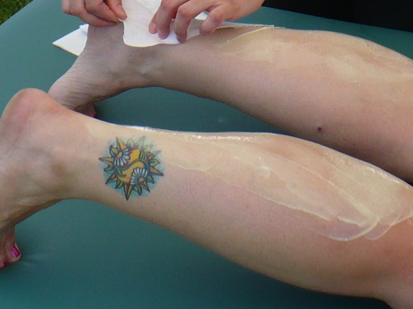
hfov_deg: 50.1
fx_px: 441
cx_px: 206
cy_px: 154
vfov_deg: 38.7
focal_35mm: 37
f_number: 2.8
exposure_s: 1/640
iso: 100
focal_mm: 6.1
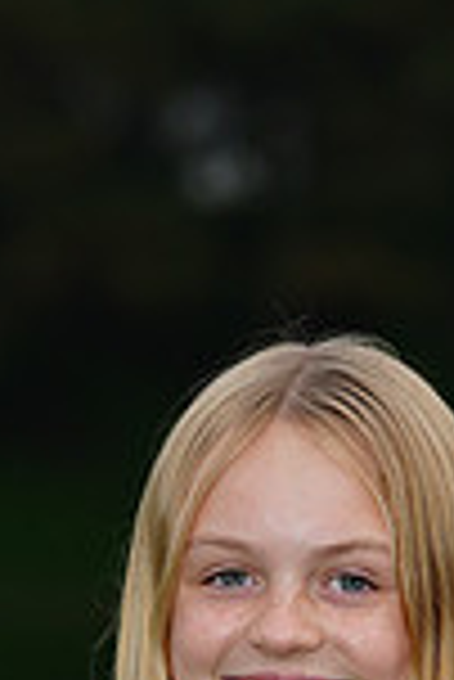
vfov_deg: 3.2
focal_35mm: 649
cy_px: 1189
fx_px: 12248
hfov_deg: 2.1
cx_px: 270
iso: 200
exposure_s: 1/200
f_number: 5.6
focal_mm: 169
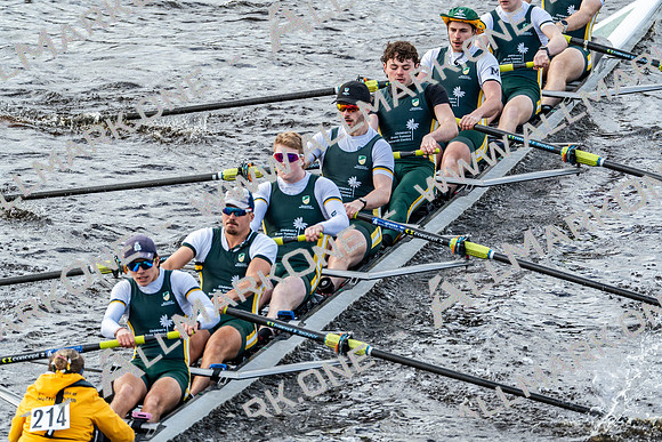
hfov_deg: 3.4
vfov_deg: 2.3
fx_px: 11035
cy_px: 221
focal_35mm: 600
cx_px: 331
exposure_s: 1/1250
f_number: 6.3
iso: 1000
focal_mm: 600
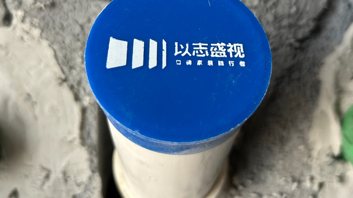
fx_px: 271
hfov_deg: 66.1
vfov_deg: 39.8
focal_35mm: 29
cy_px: 69
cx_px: 177
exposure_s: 1/71
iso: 125
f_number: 1.5
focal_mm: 5.7
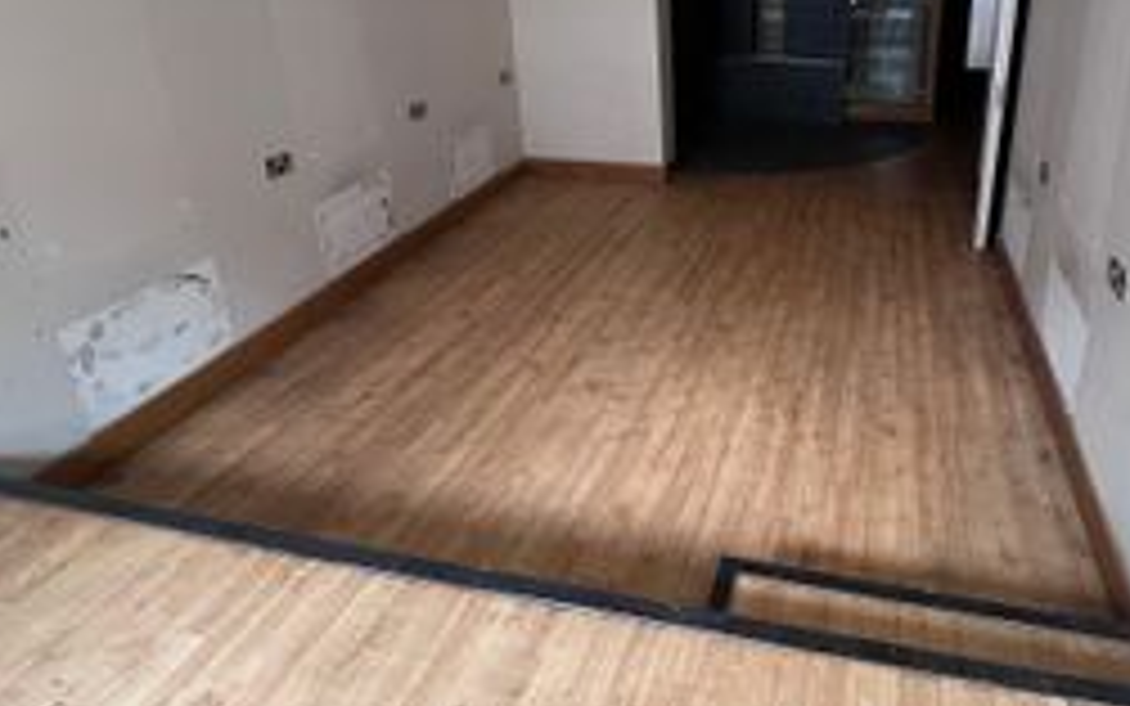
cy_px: 189
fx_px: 678
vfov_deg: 53.0
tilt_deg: -17.5
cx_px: 752
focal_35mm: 22
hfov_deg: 77.1
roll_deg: -0.7
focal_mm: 1.57
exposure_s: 1/60
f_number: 1.8
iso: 320
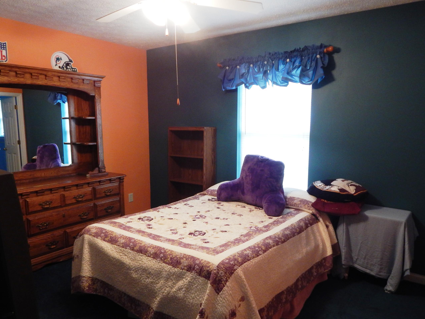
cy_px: 172
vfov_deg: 53.0
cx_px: 207
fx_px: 319
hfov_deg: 67.3
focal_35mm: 26
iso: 250
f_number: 3
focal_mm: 4
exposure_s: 1/30
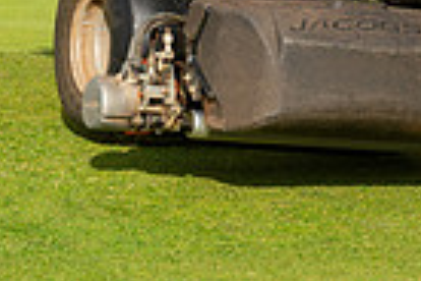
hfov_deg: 2.5
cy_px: -305
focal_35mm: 841
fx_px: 9834
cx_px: 284
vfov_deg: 1.6
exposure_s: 1/1000
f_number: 4.5
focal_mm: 200
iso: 100
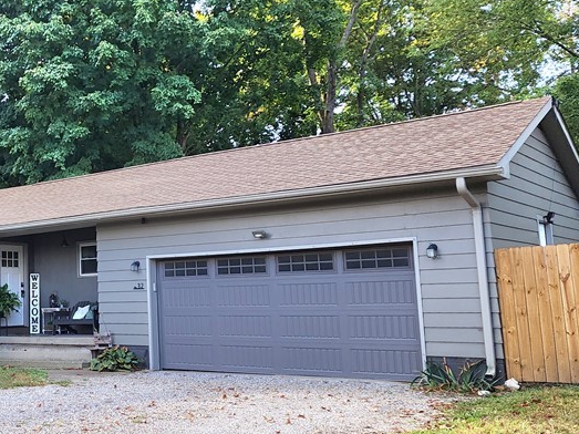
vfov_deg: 32.2
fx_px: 753
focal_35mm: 45
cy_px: 202
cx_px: 67
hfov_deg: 39.3
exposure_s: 1/133
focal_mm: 6.4
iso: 12
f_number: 1.8
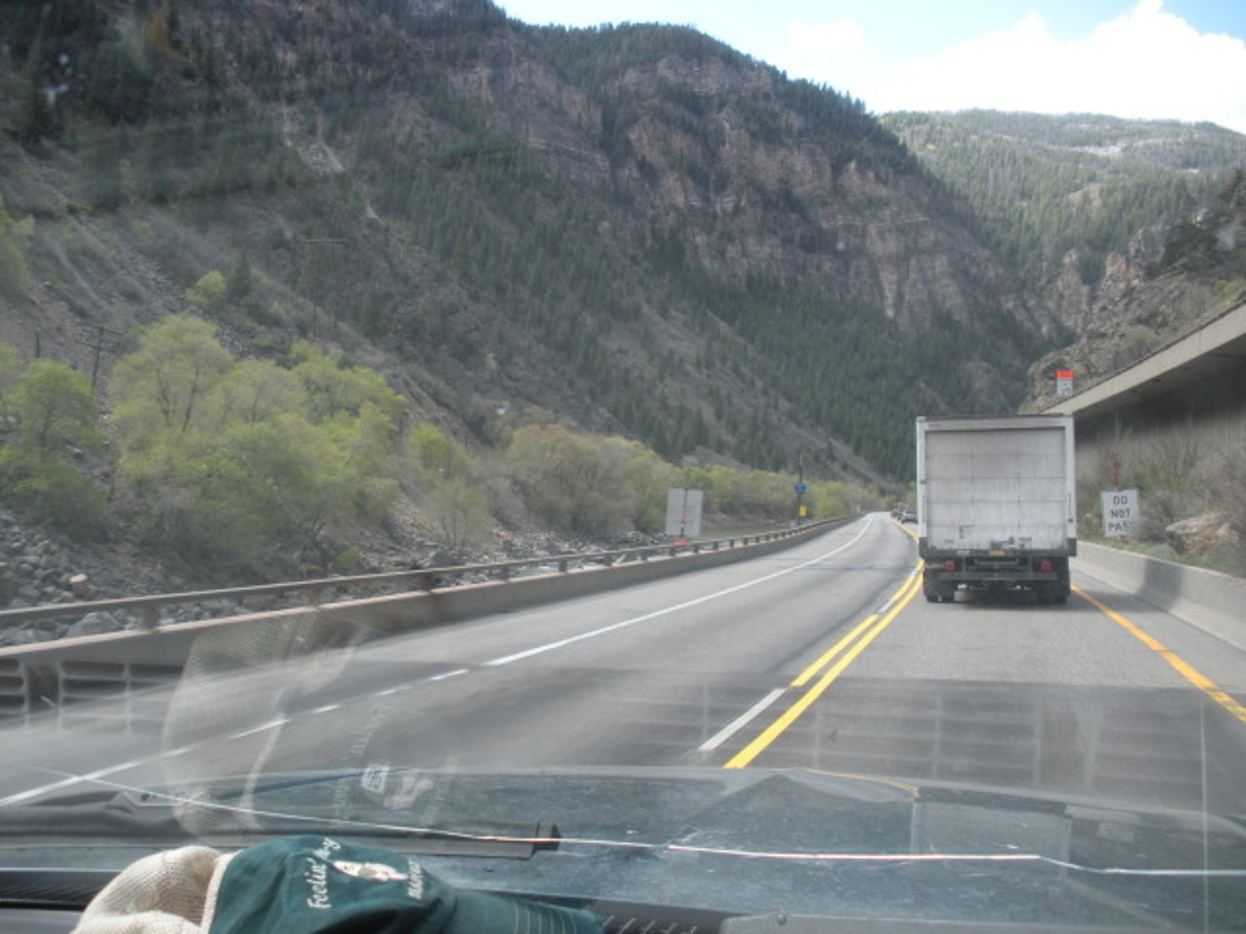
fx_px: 1296
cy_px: 467
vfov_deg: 39.7
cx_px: 623
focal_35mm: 36
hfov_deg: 51.4
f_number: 3.5
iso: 64
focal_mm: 6.3
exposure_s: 1/113
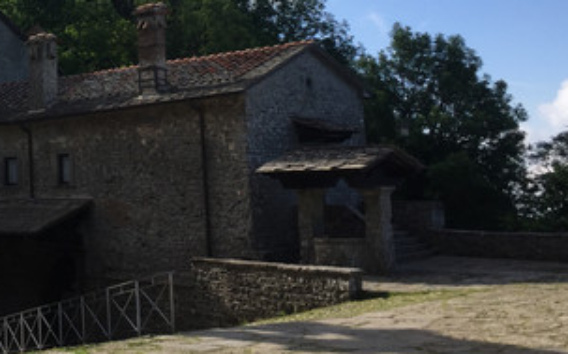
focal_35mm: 65
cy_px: 15
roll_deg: +0.4
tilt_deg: +9.3
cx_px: 79
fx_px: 1006
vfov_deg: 19.5
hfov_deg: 30.4
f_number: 2.2
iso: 32
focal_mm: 4.15
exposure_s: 1/1883
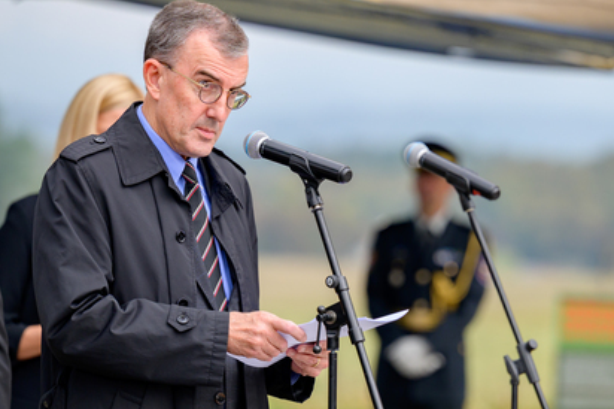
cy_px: 190
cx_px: 331
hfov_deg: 7.9
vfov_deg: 5.2
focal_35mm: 262
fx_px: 4465
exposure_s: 1/2500
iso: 250
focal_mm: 160
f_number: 3.2
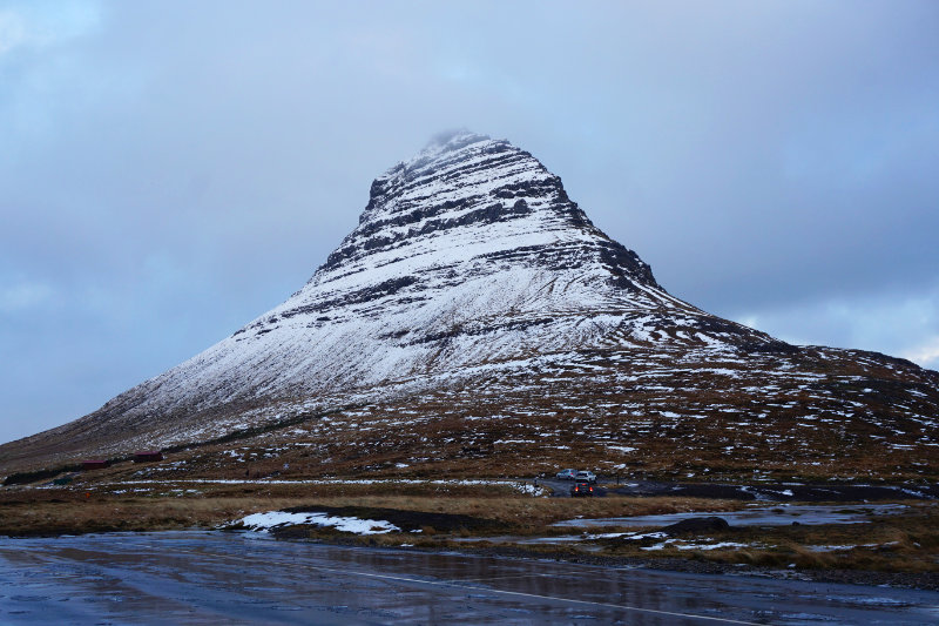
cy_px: 313
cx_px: 470
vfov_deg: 35.5
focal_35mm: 38
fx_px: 978
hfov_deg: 51.3
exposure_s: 1/80
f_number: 8
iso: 100
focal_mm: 25
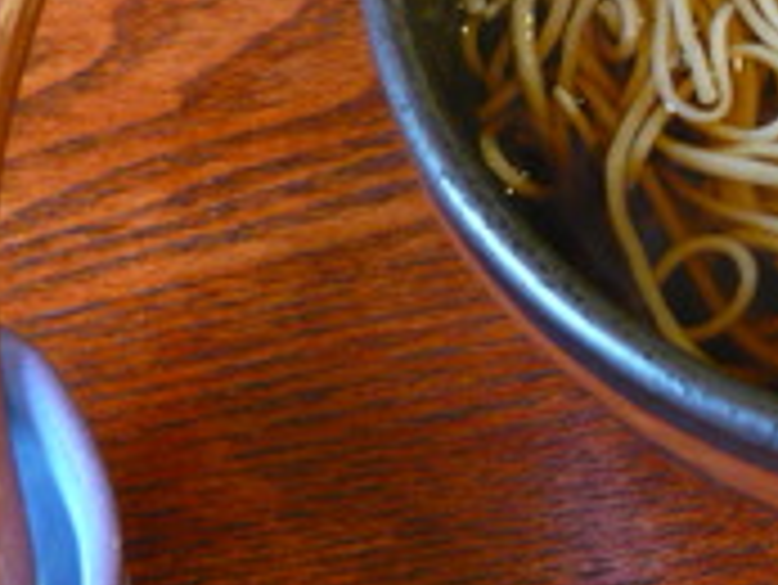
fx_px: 1799
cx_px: 854
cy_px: -2
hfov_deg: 23.0
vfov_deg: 18.0
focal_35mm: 80
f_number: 2.8
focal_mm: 5.5
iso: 400
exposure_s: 1/10
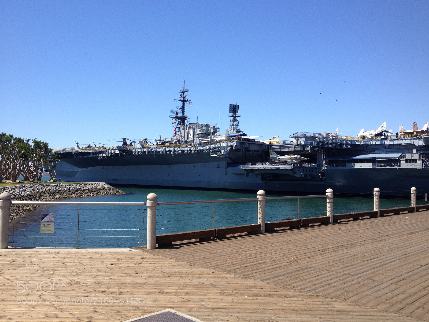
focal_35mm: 35
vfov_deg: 40.7
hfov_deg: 52.6
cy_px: 161
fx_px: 434
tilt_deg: +0.1
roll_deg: -2.4
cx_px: 214
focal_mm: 4.28
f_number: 2.4
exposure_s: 1/1453
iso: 50
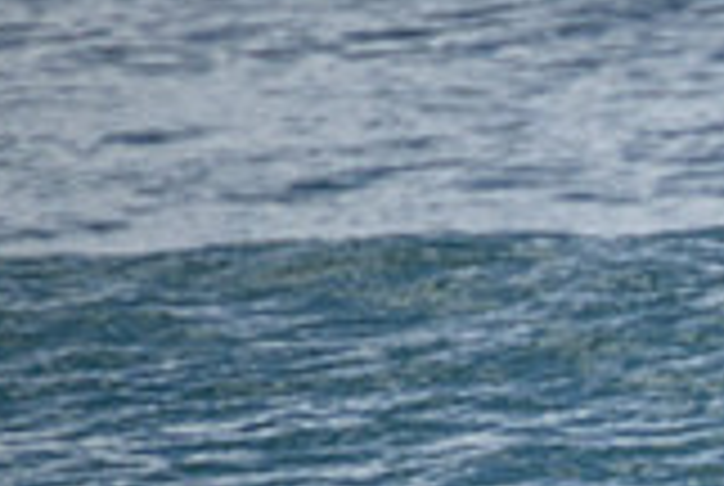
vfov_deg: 0.5
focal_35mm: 2879
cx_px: 1237
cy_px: 713
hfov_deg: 0.7
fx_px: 58006
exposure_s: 1/1000
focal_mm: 800
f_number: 11
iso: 2000
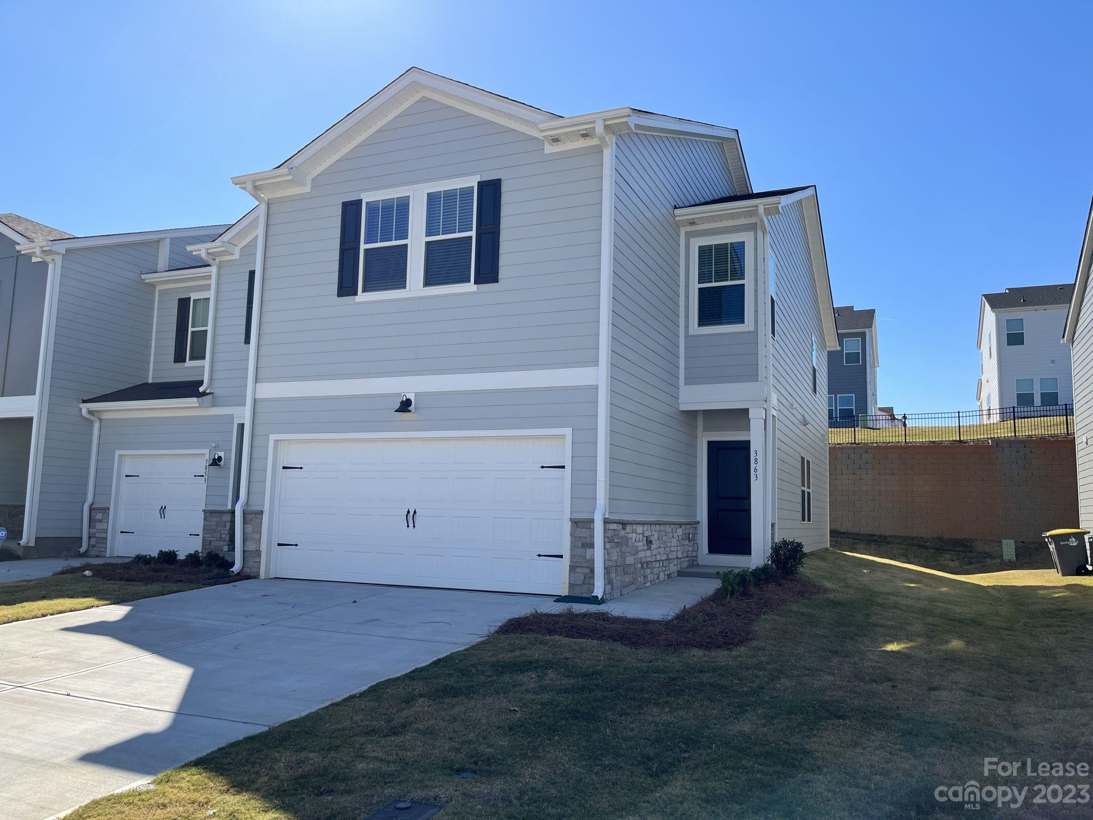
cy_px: 410
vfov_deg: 53.1
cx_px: 546
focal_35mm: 26
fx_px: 821
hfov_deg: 67.3
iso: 50
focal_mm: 5.1
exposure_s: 1/3049
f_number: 1.6
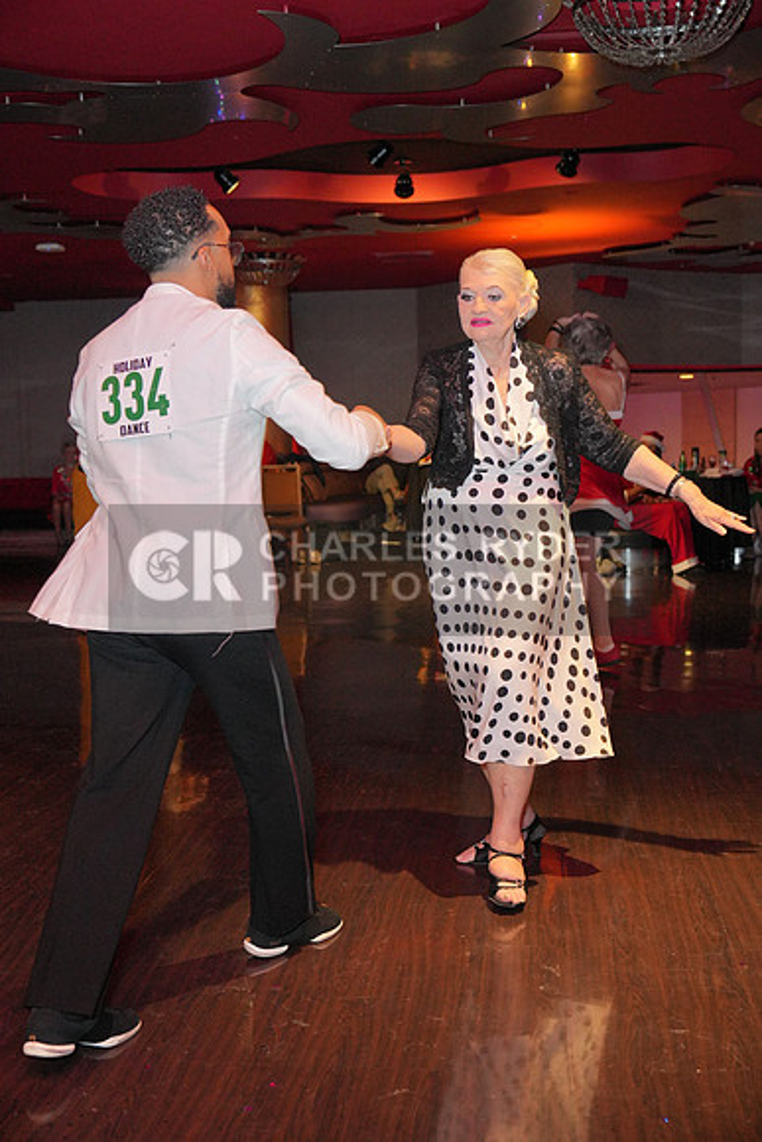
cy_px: 571
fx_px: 1301
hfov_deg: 32.6
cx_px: 381
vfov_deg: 47.4
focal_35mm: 41
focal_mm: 41
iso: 4000
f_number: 4
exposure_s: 1/200
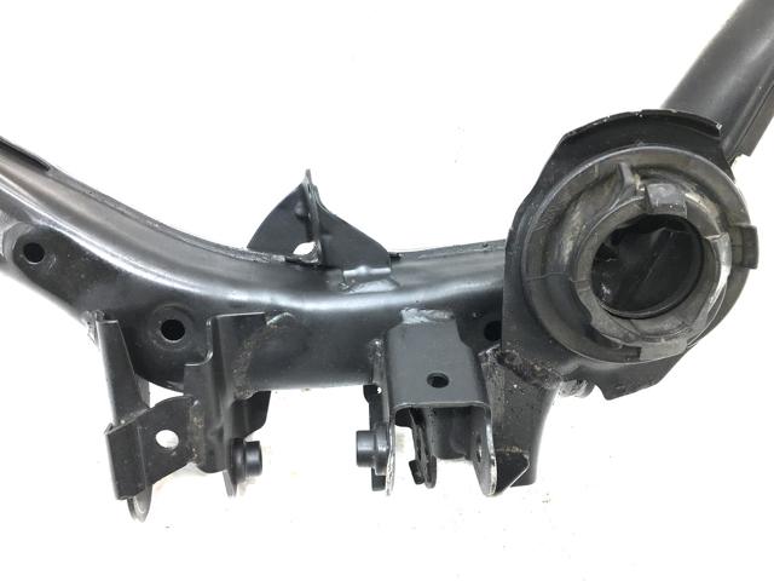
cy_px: 290
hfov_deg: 61.7
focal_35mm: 29
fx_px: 648
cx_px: 387
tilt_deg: -48.2
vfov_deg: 48.2
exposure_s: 1/101
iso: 25
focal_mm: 4.15
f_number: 2.2
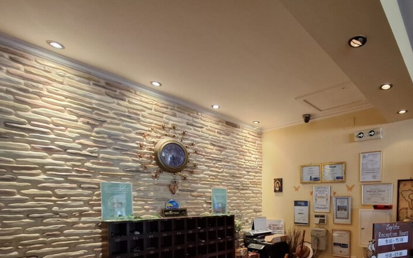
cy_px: 211
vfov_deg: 55.0
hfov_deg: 80.3
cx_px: 295
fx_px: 225
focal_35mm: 20
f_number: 2.2
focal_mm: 1.74
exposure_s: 1/50
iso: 160
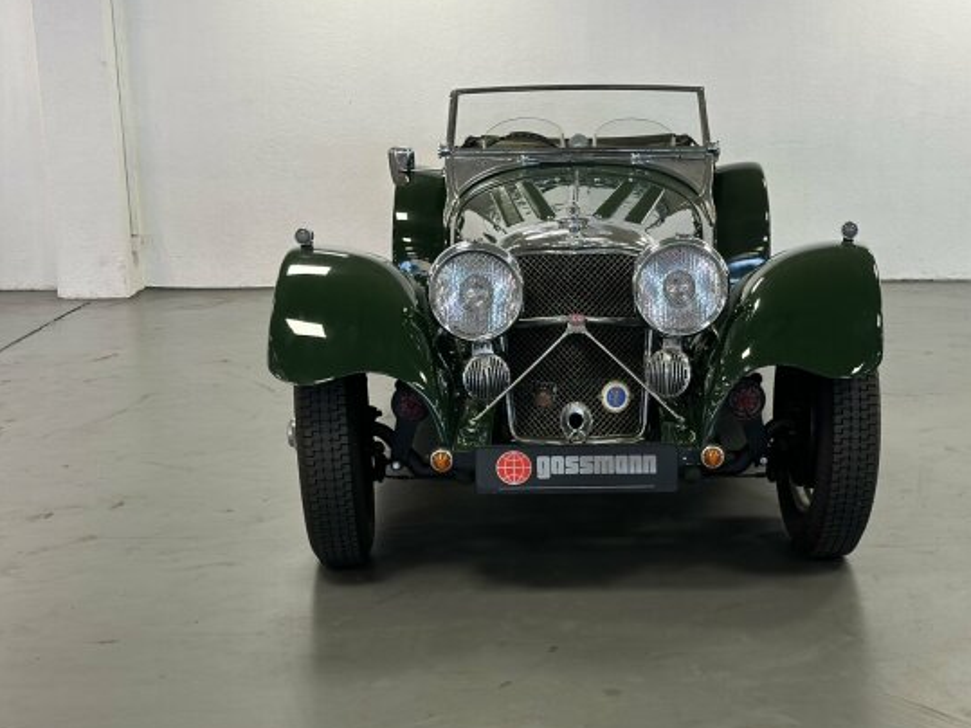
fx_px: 1599
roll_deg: +0.1
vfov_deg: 25.6
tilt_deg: -15.1
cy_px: 407
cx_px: 573
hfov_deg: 33.7
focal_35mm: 57
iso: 125
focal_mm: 6.86
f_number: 1.78
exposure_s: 1/61
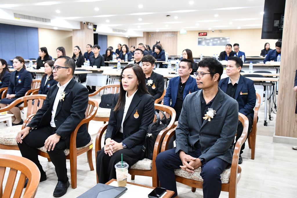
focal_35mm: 36
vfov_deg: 36.9
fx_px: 297
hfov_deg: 53.1
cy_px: 99
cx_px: 148
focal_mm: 24
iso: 3200
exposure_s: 1/80
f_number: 3.8
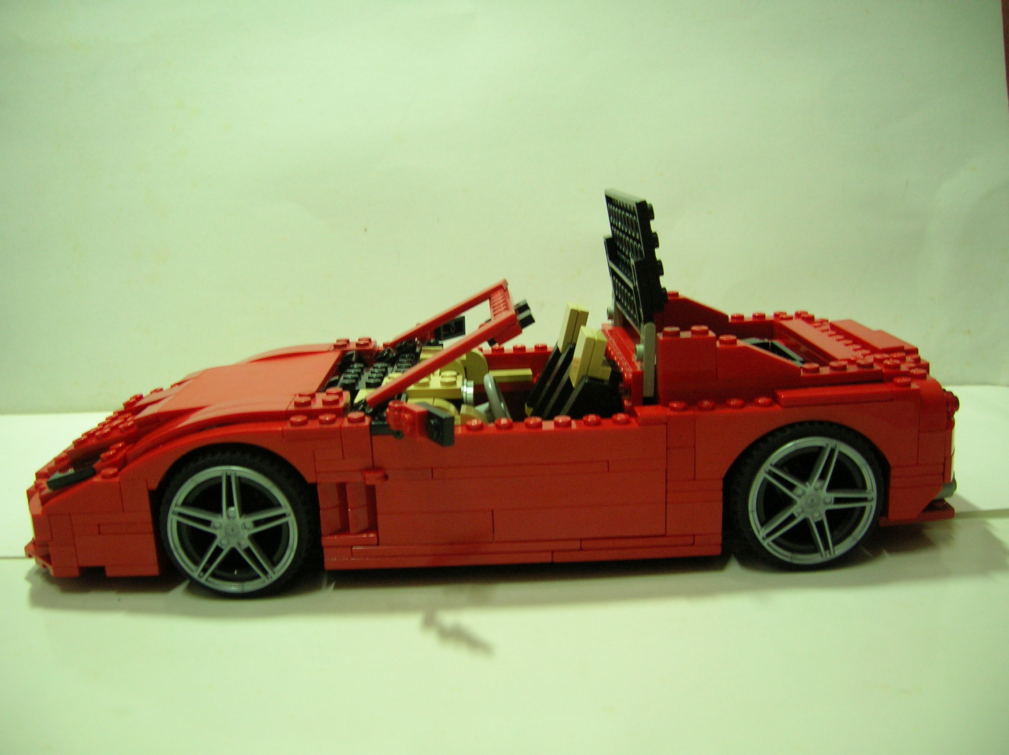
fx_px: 990
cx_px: 504
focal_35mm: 34
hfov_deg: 54.0
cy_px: 378
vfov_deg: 41.7
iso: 97
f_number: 2.9
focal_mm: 5.7
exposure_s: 1/3.9
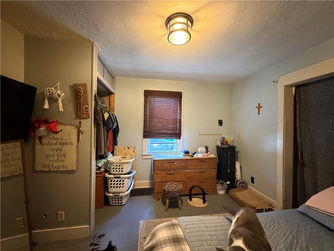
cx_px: 167
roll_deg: +0.0
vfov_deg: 85.7
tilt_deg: -0.6
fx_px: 135
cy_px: 126
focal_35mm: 14
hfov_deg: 102.1
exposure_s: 1/40
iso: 1000
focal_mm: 2.22
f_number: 2.2
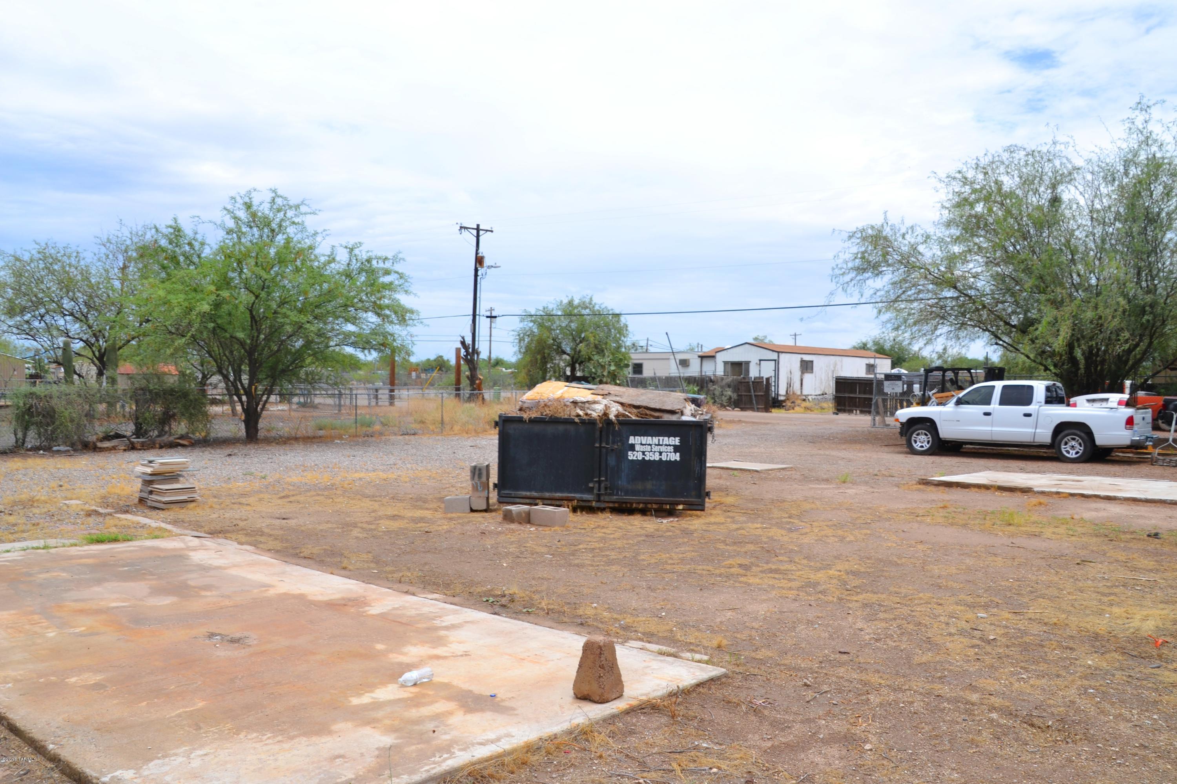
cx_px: 588
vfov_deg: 43.6
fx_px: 981
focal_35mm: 30
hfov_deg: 61.9
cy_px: 392
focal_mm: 20
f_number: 9
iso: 100
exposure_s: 1/320
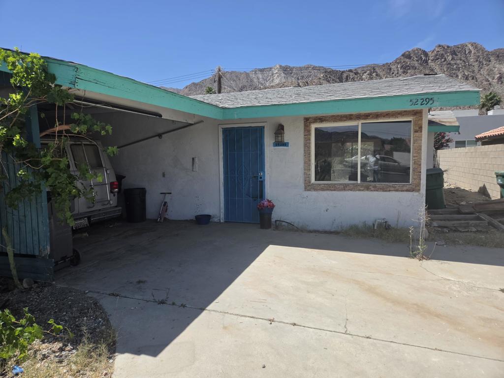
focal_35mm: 23
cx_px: 252
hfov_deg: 73.9
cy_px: 189
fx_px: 335
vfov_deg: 58.9
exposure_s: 1/4364
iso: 80
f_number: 1.8
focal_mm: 5.4
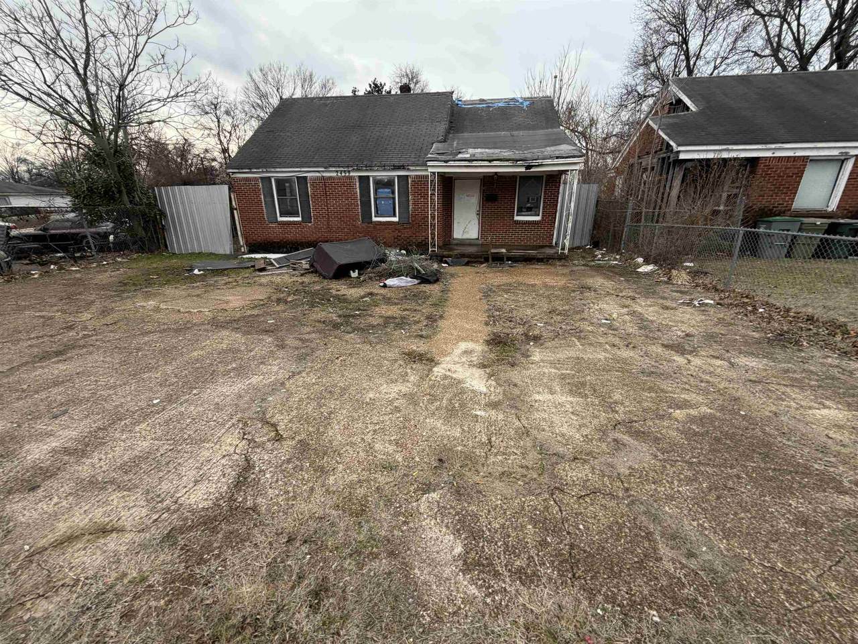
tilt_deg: -17.3
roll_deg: +1.9
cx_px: 429
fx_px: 347
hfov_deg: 102.1
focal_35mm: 14
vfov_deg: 85.7
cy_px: 322
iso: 50
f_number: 2.2
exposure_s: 1/304
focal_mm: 2.22
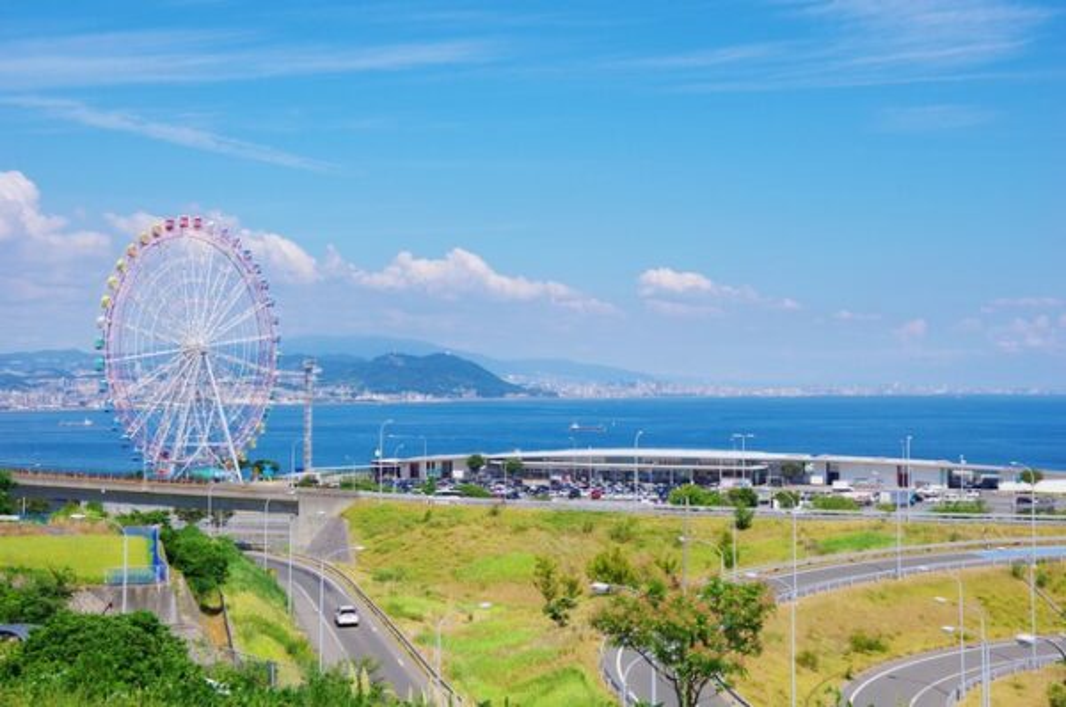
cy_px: 354
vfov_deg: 22.5
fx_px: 1774
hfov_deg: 33.4
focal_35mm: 60
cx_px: 533
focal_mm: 40
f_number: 10
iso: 200
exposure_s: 1/500
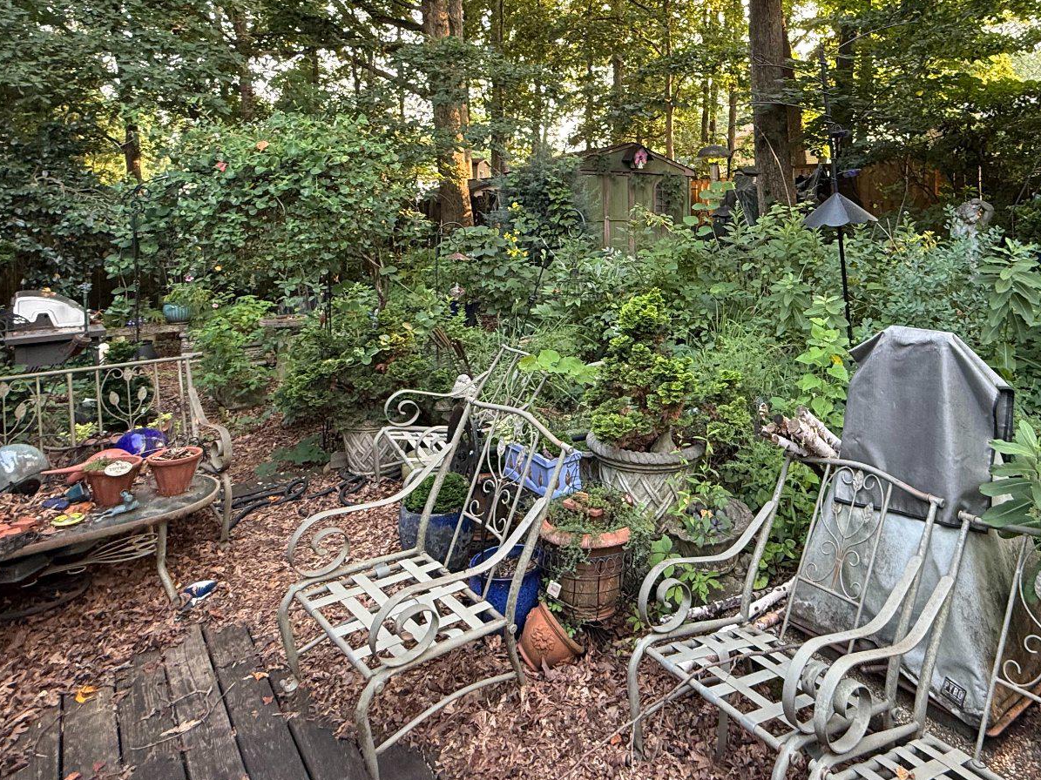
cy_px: 220
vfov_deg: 54.8
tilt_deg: +1.8
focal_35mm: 24
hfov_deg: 70.2
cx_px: 664
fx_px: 722
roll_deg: -1.3
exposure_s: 1/99
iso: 125
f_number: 2.2
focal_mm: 2.22
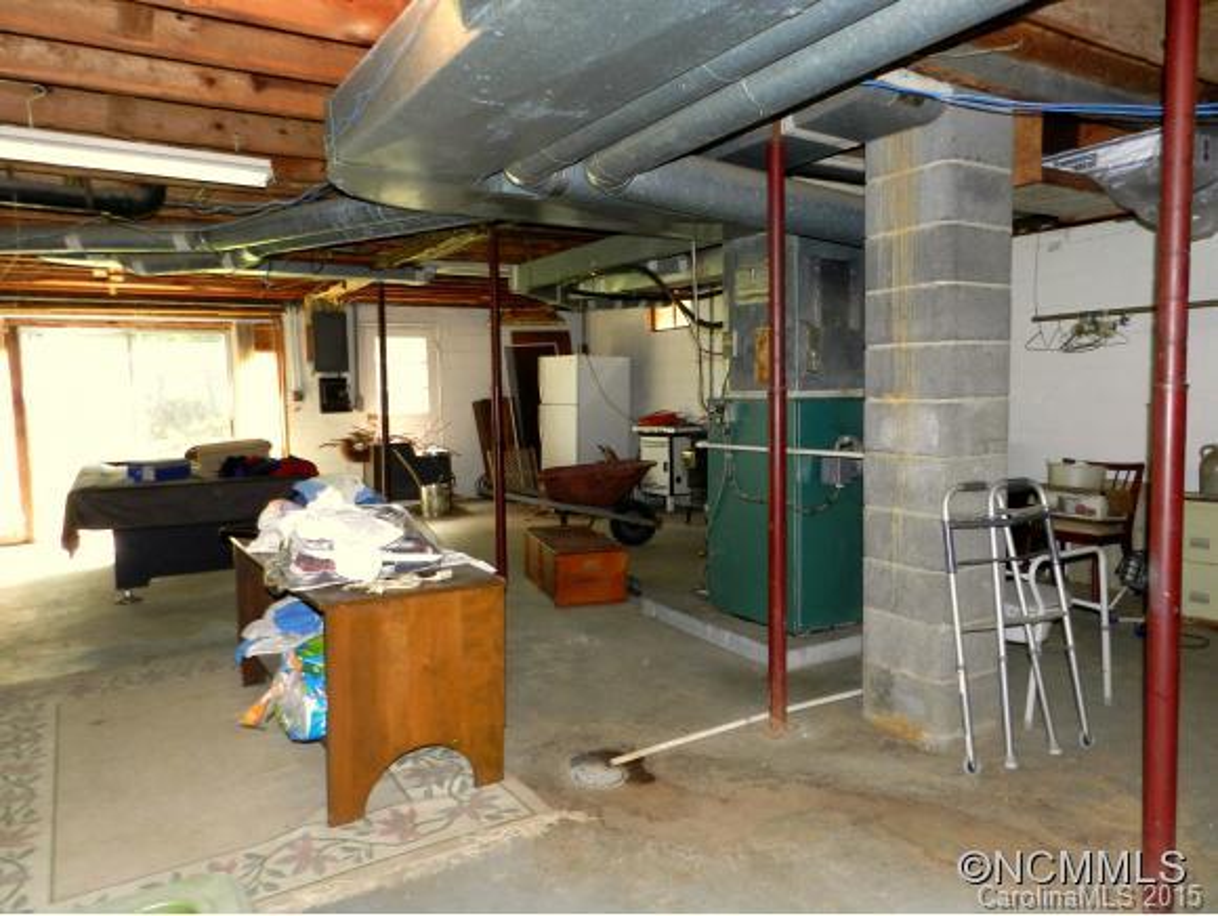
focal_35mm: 23
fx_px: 810
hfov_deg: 73.9
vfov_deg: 59.0
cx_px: 609
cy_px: 458
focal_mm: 4
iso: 200
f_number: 3.4
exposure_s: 1/30
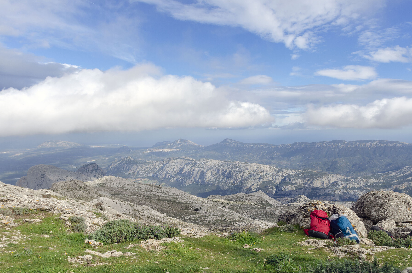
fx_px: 308
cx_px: 206
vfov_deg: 47.7
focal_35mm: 27
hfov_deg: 67.5
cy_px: 136
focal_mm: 18
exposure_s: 1/500
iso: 250
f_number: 8
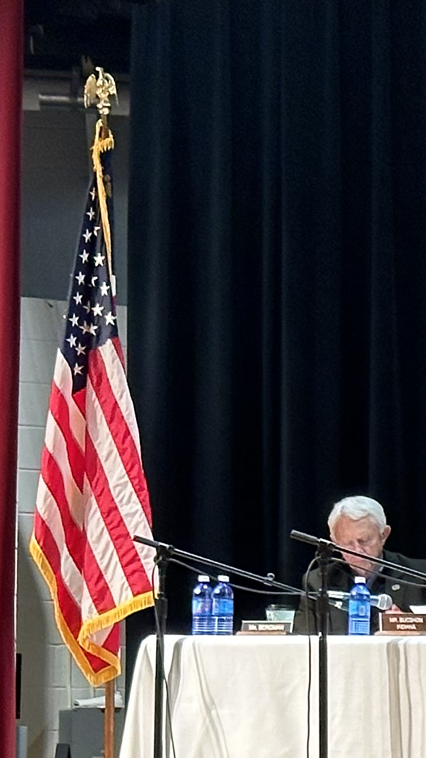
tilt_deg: +0.6
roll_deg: -0.4
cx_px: 1270
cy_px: 600
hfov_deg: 6.2
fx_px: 3655
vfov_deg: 11.8
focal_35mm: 182
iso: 100
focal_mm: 6.86
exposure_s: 1/60
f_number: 1.78
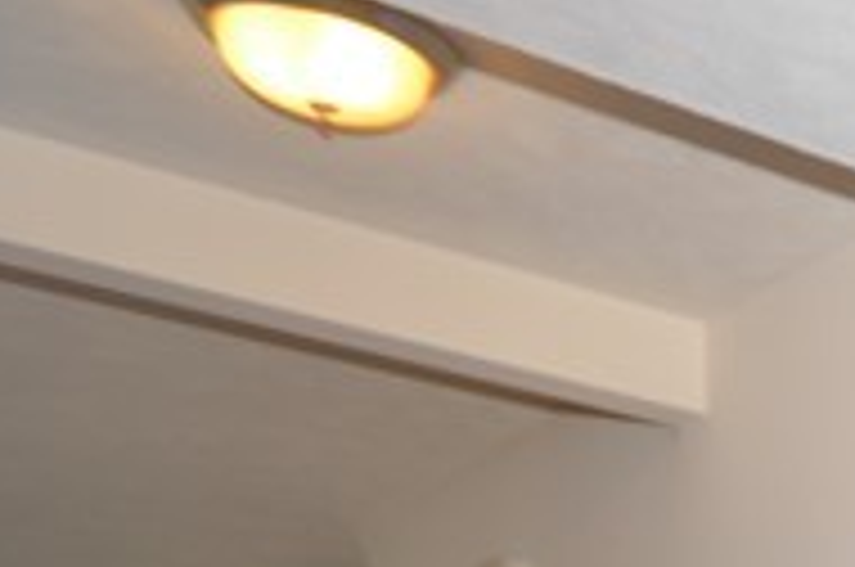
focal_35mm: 86
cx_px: 2288
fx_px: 2039
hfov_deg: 13.2
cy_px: 1078
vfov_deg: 13.8
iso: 200
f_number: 5
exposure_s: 1/60
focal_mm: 10
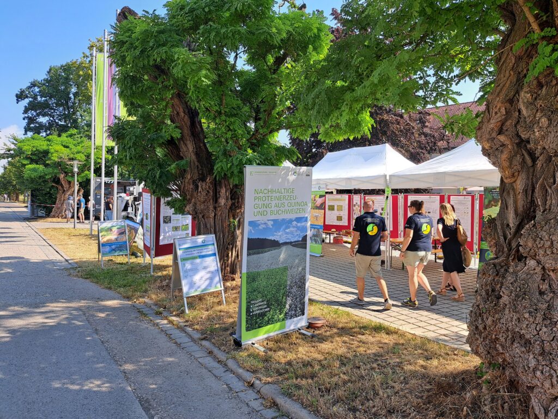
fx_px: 387
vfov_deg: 56.8
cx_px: 279
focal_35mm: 24
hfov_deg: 71.6
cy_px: 210
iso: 50
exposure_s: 1/483
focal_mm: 5.23
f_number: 1.8
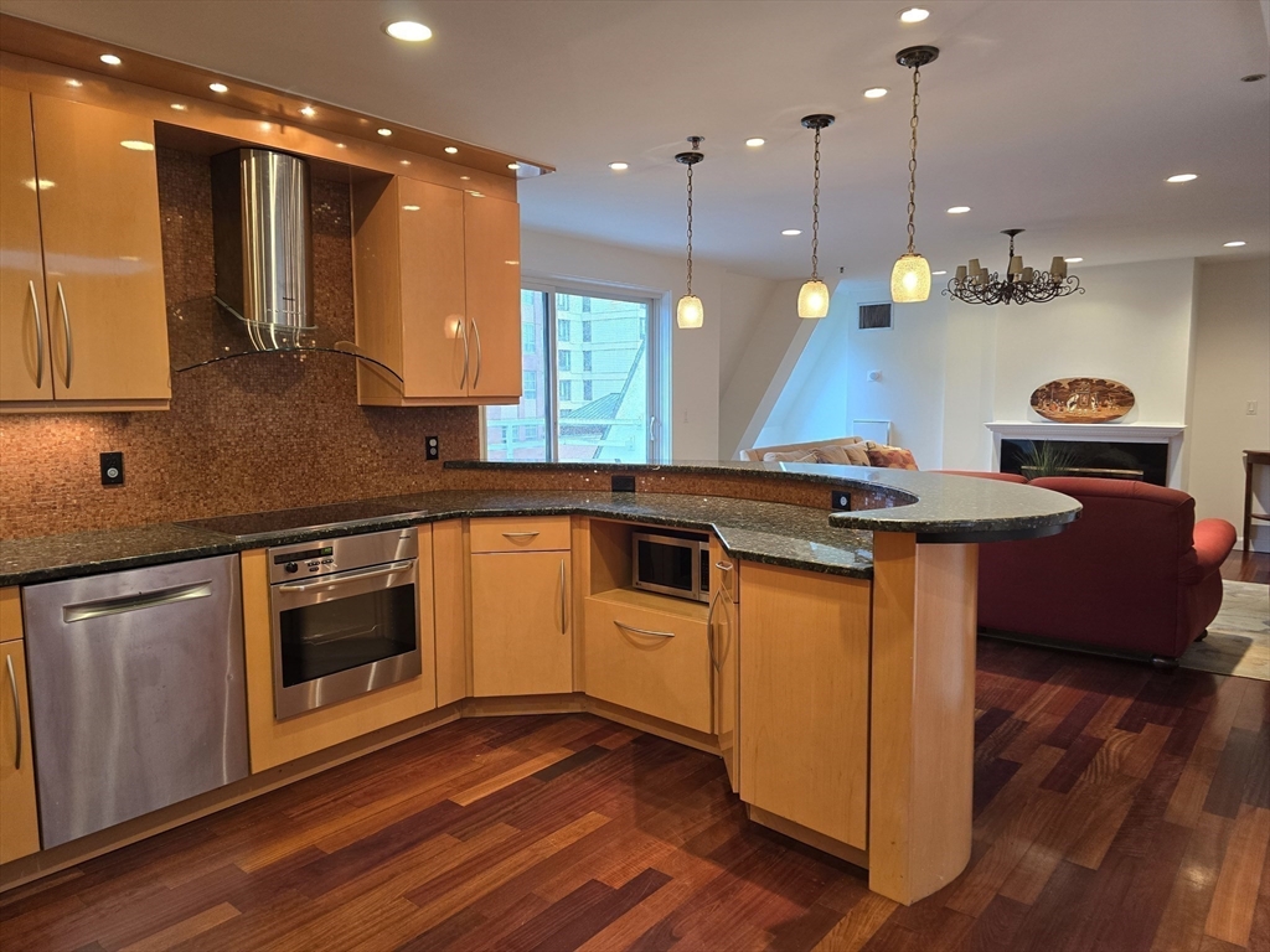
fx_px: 844
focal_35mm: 23
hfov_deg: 73.9
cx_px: 635
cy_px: 476
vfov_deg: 58.9
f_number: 1.7
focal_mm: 6.3
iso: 200
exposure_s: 1/120
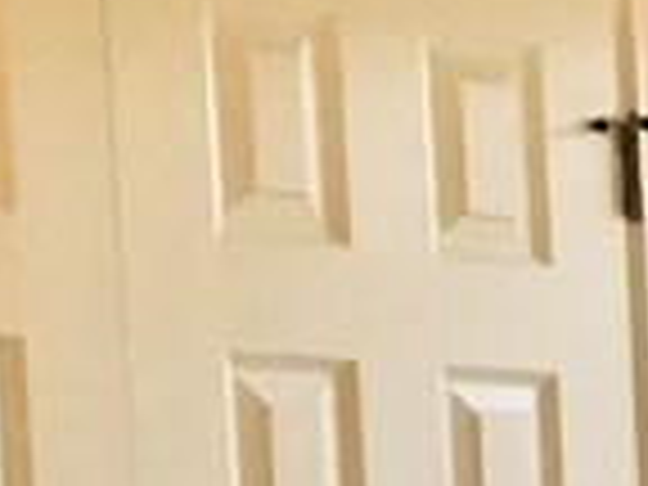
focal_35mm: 206
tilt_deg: -4.7
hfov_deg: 8.4
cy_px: 936
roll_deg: +0.9
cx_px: 1827
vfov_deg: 7.0
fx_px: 3856
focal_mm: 4.15
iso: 50
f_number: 2.2
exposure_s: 1/30
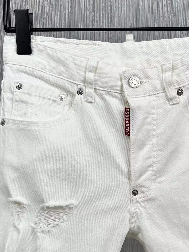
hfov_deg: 32.0
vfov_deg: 41.1
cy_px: 183
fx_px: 328
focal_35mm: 45
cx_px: 123
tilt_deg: -9.4
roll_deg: +0.3
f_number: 1.78
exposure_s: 1/188
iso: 64
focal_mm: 6.86
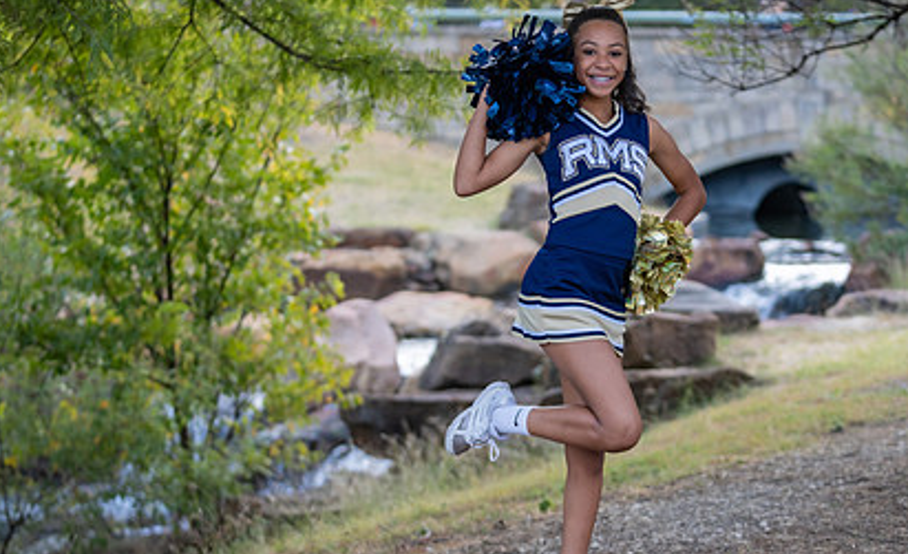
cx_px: 558
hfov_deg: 20.3
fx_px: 2533
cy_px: 313
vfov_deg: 12.5
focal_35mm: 103
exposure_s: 1/320
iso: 250
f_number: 2.8
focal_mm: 71
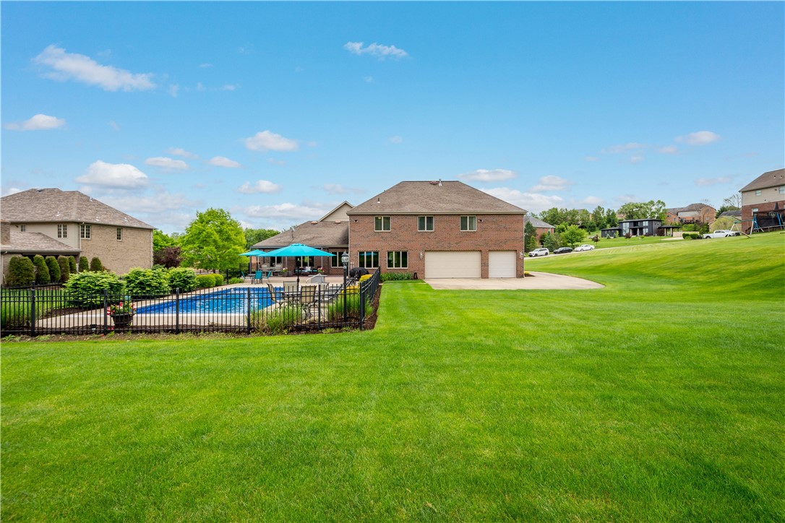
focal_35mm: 15
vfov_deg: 77.3
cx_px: 392
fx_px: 327
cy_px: 262
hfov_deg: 100.4
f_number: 7.1
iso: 100
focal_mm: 10
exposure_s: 1/400
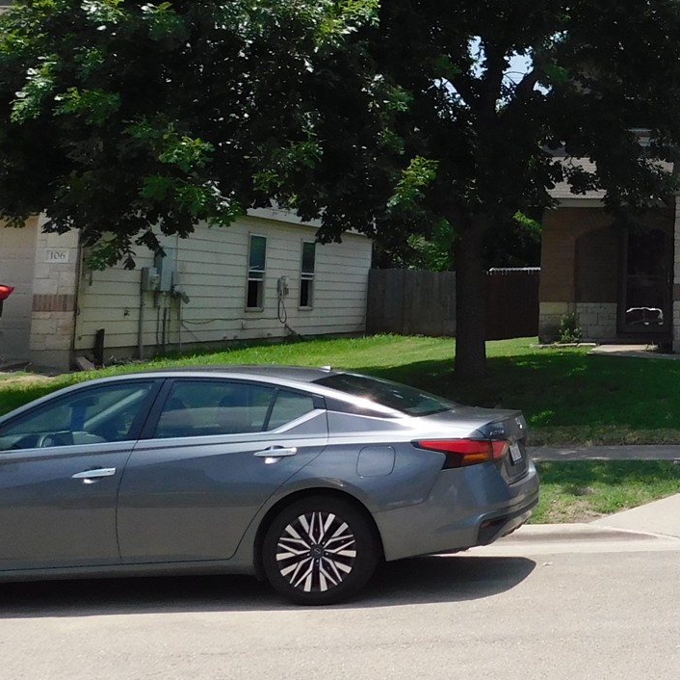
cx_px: 888
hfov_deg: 25.1
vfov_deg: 28.6
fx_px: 1311
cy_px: 160
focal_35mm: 59
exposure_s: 1/500
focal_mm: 4
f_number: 6
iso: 125
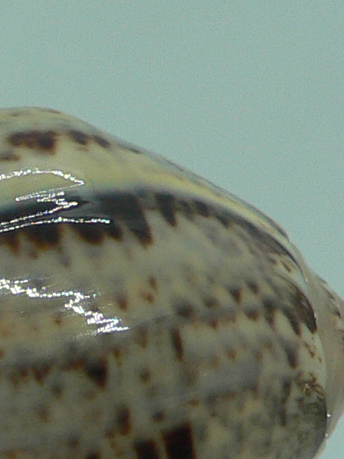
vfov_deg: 15.3
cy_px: 441
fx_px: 1683
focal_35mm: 127
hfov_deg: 11.4
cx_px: -105
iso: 100
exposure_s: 1/60
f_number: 2.8
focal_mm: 4.6
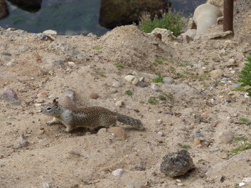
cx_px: 126
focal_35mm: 162
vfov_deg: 9.2
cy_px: 94
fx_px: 1175
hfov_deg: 12.2
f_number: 4
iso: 100
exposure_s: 1/1000
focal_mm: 29.2
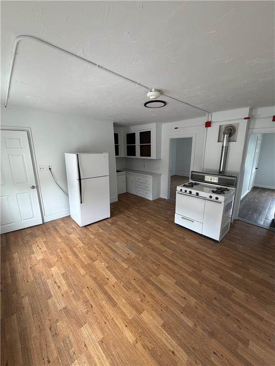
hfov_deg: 85.7
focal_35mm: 14
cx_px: 138
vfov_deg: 102.1
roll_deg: +0.6
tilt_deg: -14.5
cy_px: 183
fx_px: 148
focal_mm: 2.22
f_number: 2.2
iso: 250
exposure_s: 1/120
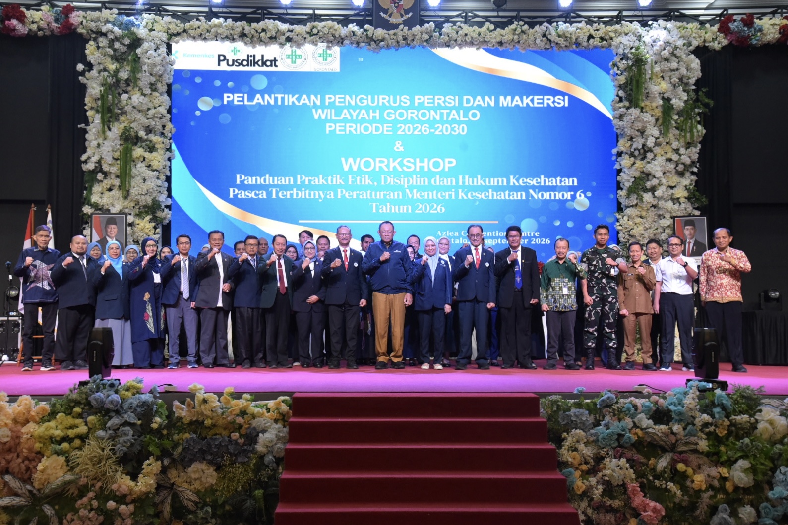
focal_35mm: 42
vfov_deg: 31.9
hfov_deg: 46.4
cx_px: 394
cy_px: 262
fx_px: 919
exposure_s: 1/160
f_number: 6.3
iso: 4000
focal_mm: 42
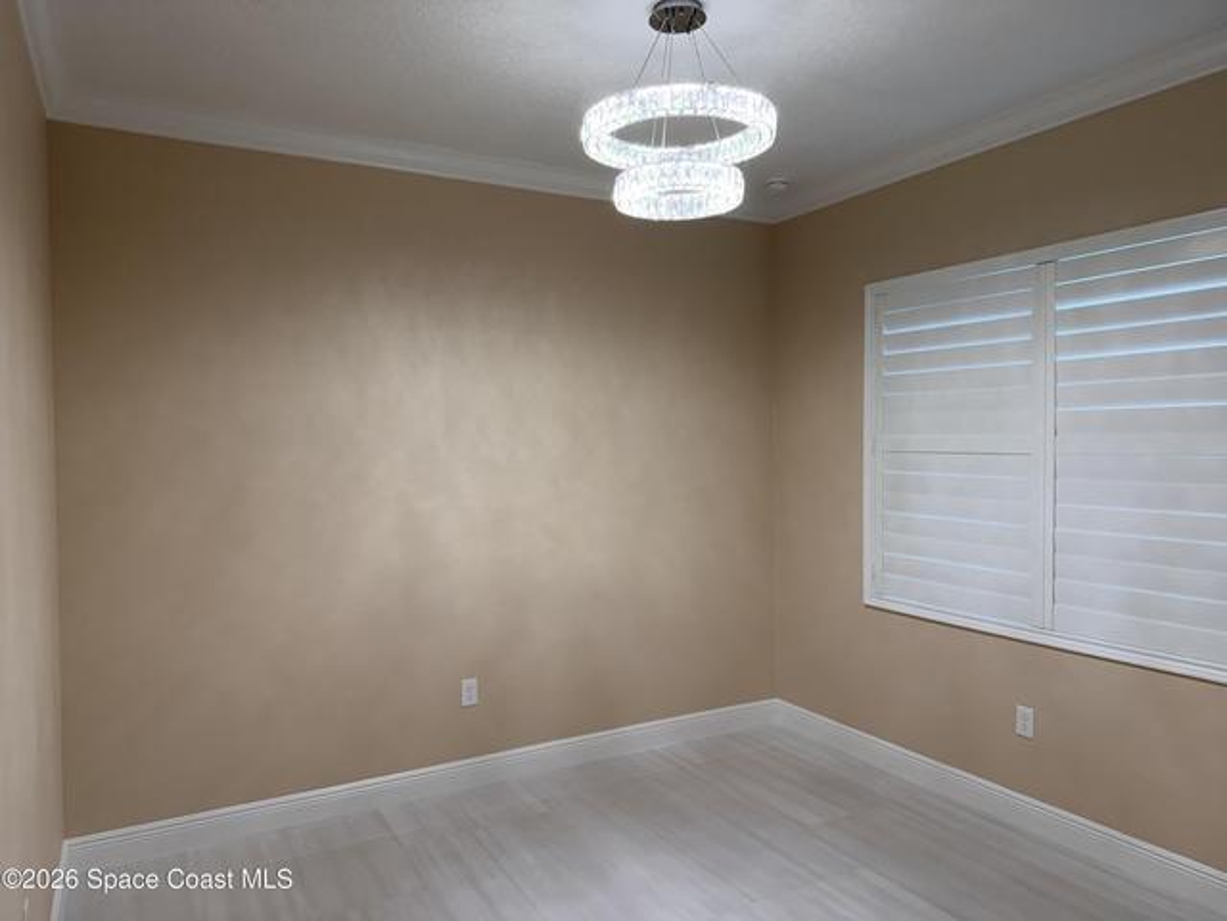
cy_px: 460
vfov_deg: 56.8
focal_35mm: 24
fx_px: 851
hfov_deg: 71.6
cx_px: 614
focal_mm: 6.76
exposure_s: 1/120
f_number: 1.78
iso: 100
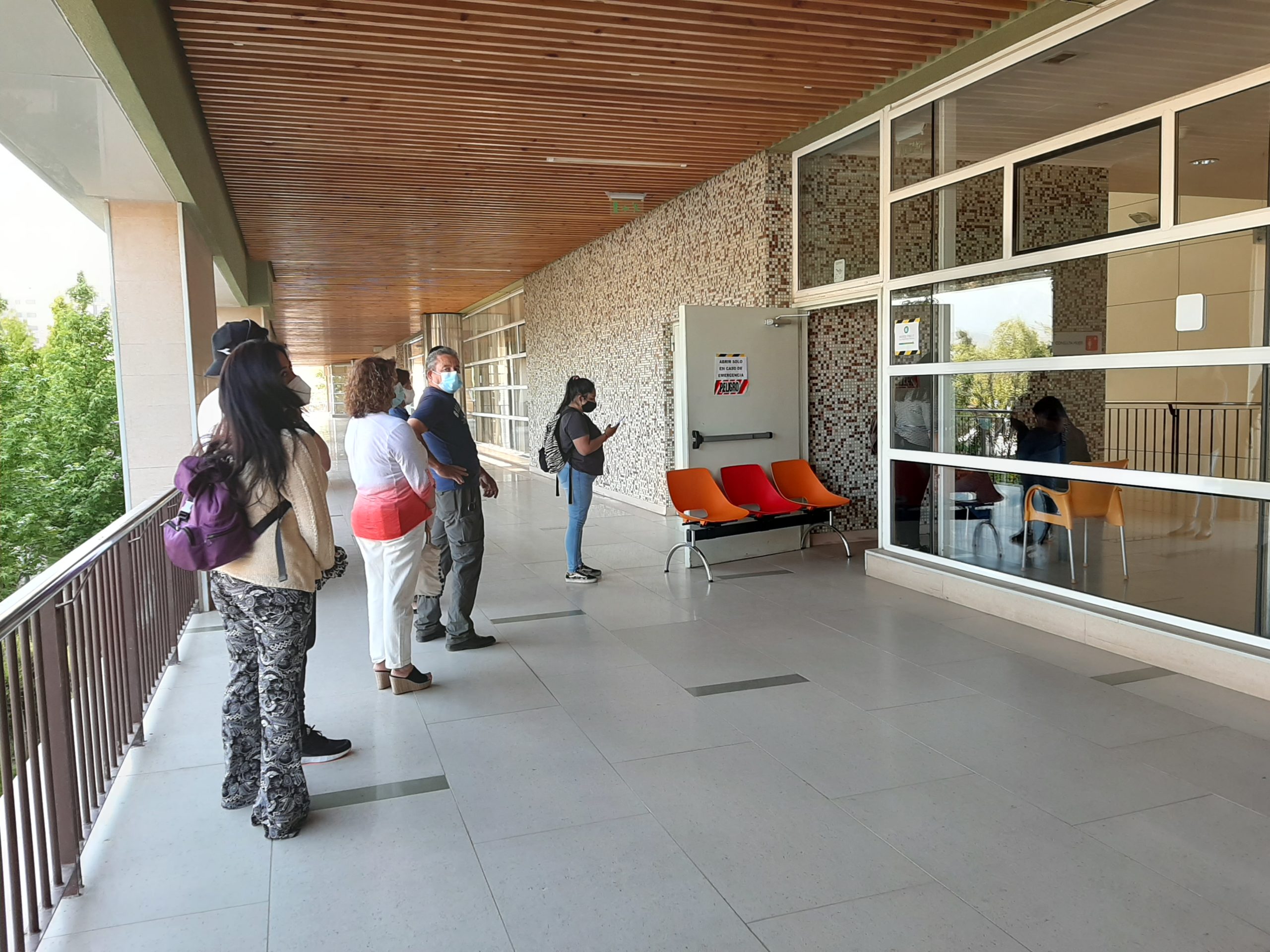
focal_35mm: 26
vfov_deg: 53.1
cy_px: 476
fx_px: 954
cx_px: 635
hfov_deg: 67.3
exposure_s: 1/106
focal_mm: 3.93
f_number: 1.7
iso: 40
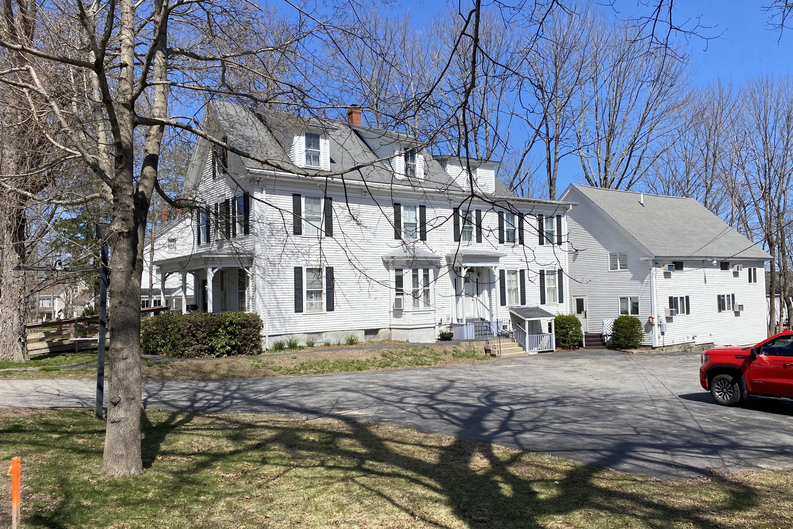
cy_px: 282
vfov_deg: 46.4
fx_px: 617
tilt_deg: +0.6
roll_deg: +1.2
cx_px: 395
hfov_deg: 65.5
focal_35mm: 28
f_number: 1.8
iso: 32
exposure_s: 1/3497
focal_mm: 4.25
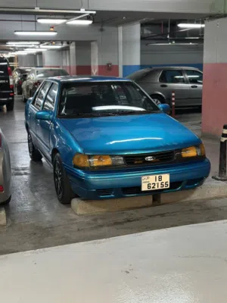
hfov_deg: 30.3
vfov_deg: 39.7
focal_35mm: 48
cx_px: 114
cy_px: 152
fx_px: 420
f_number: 1.78
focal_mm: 6.86
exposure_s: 1/33
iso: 320
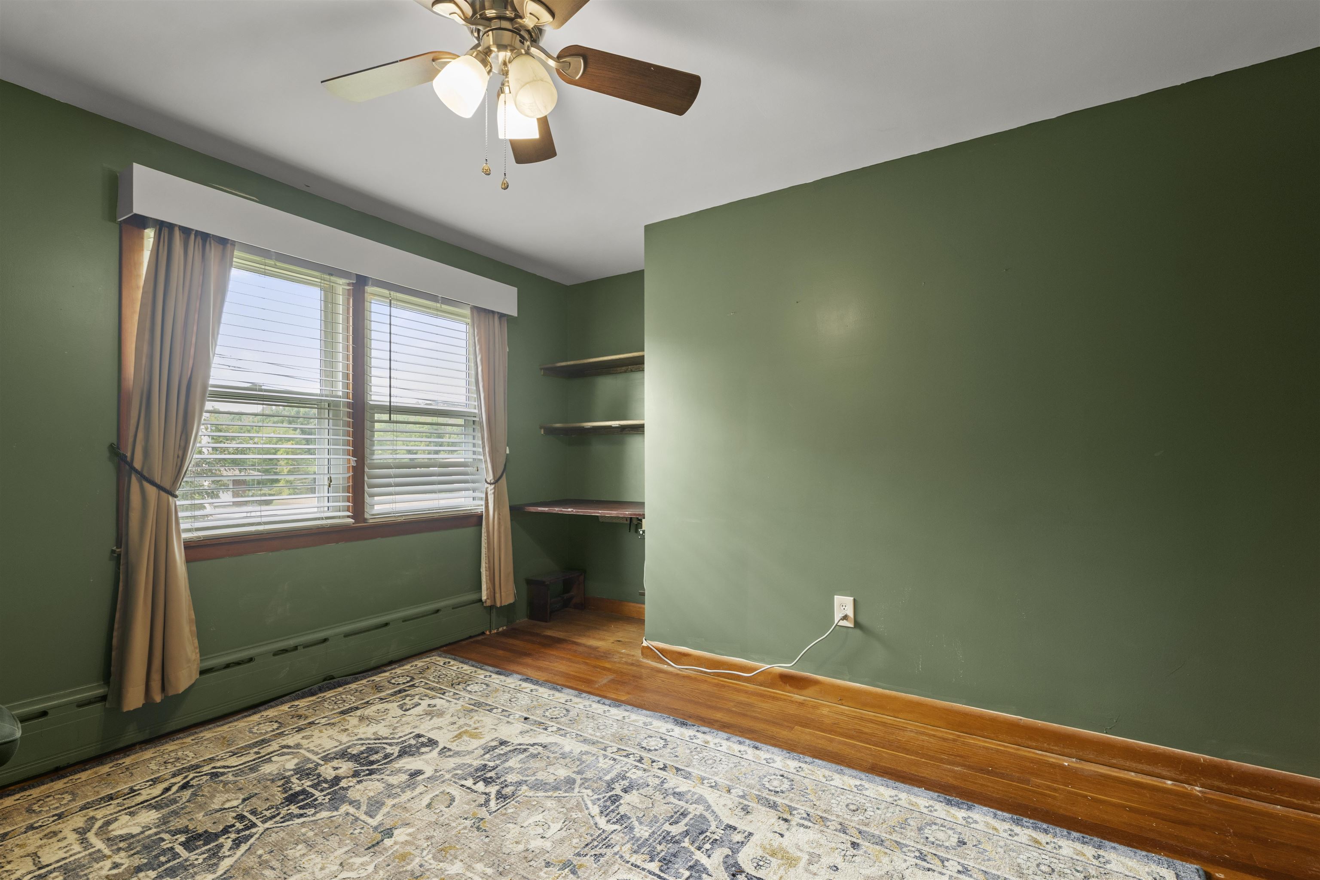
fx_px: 587
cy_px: 440
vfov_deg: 73.7
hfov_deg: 96.7
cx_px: 660
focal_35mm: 16
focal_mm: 16
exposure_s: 1/5
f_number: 8
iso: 400
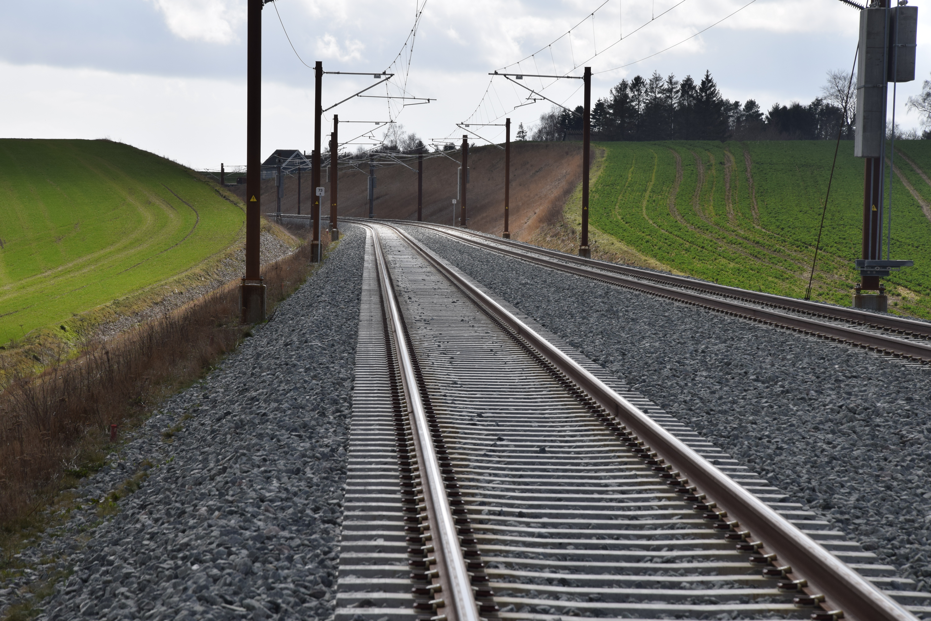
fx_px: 4073
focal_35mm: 158
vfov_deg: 8.7
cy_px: 310
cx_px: 466
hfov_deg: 13.0
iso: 200
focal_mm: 105
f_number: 13
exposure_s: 1/320
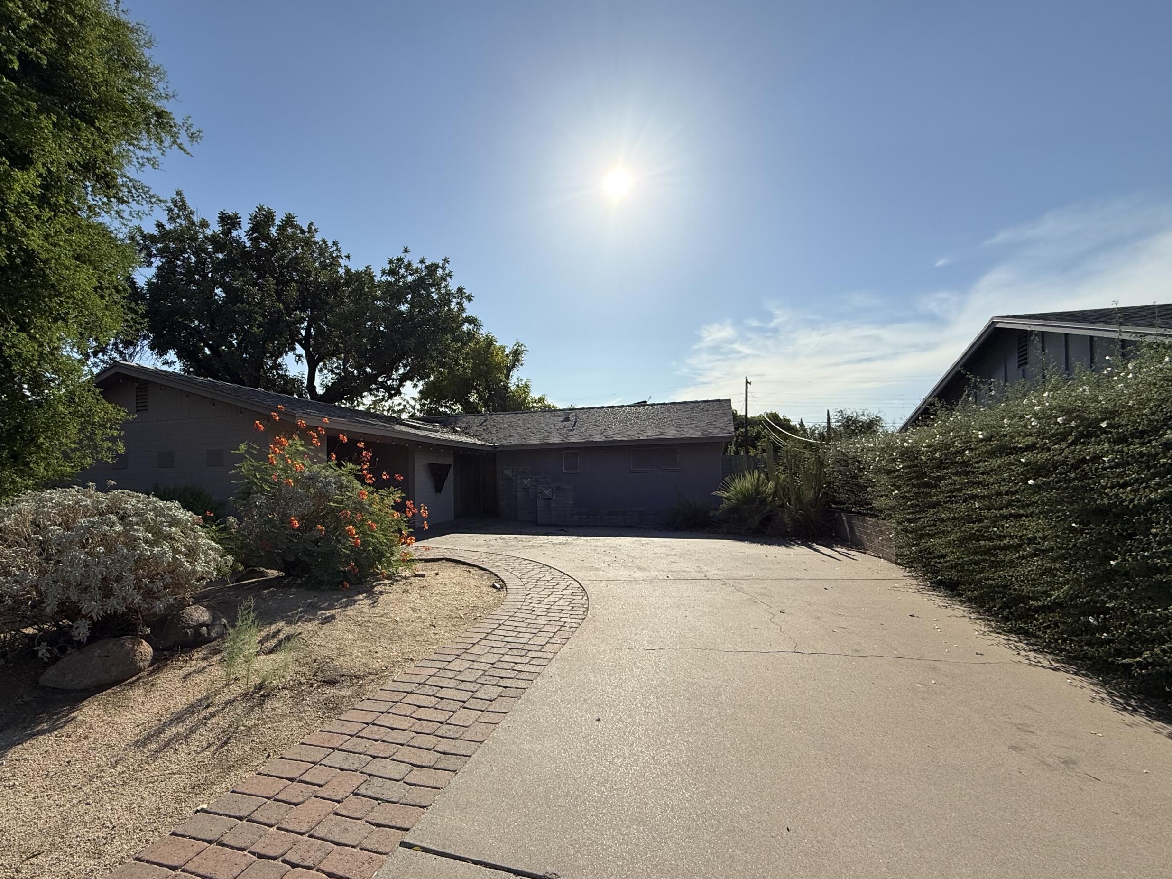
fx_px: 576
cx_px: 511
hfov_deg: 90.6
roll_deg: +0.4
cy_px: 476
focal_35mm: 17
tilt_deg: +1.2
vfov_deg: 74.6
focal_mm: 2.22
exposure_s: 1/4425
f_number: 2.2
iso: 50
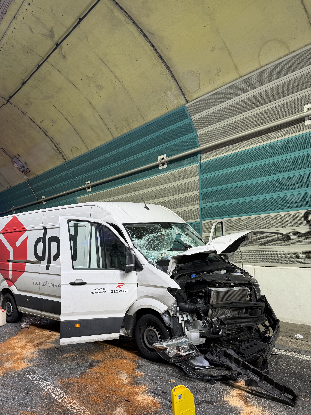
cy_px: 258
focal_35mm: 32
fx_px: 383
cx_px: 119
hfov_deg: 43.8
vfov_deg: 56.2
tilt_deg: +0.9
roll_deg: +4.6
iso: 64
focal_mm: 6.76
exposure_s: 1/100
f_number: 1.78
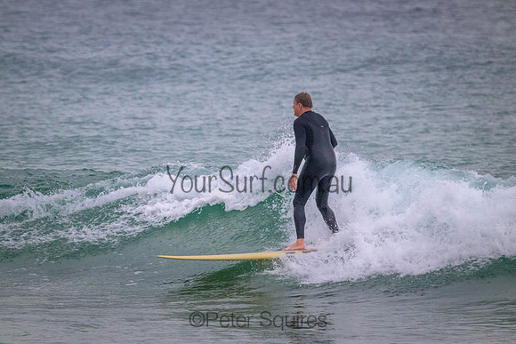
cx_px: 258
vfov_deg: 1.7
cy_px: 172
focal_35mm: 800
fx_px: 11469
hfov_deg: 2.6
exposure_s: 1/1250
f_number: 11
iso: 6400
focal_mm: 800
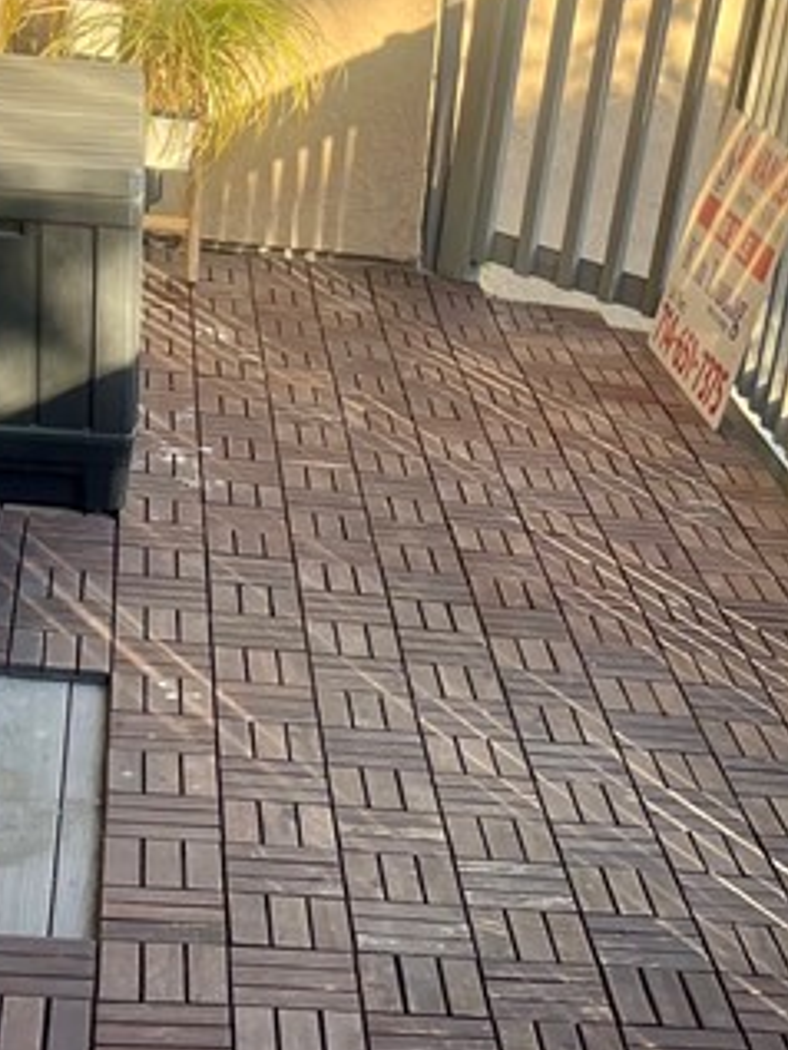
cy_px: 772
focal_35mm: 84
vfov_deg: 23.1
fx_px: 2548
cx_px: 639
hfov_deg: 17.4
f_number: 1.5
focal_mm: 5.7
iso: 50
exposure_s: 1/395
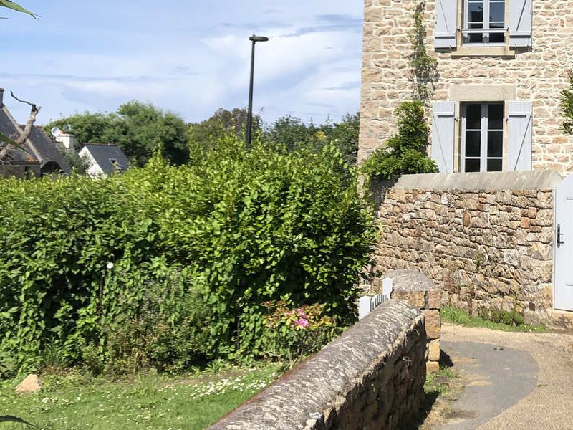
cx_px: 529
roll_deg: -1.2
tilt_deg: +6.0
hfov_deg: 32.4
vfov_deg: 25.4
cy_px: 54
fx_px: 927
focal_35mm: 56
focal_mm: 4
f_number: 1.8
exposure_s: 1/2288
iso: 20
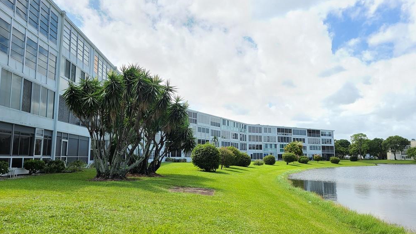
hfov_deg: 66.1
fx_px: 320
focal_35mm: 29
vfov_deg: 40.2
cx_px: 205
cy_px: 116
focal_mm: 5.4
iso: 40
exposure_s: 1/1353
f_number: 1.8
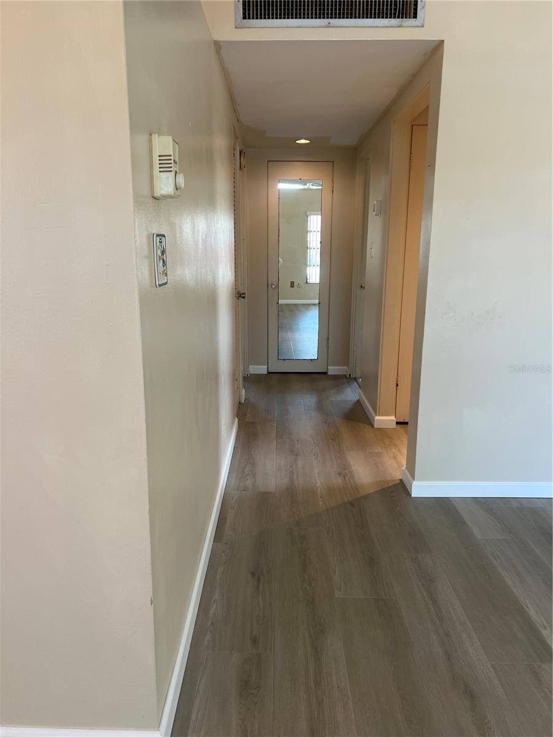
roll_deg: -0.3
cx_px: 276
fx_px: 554
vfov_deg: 67.3
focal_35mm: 26
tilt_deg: -12.8
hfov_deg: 53.1
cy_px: 368
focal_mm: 5.7
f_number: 1.5
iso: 80
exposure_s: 1/60
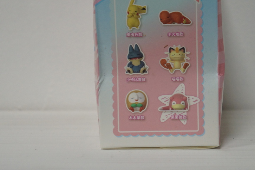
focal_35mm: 114
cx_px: 153
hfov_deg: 18.0
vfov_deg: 12.0
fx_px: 804
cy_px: 63
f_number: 5.6
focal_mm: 55
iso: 1600
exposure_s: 1/100
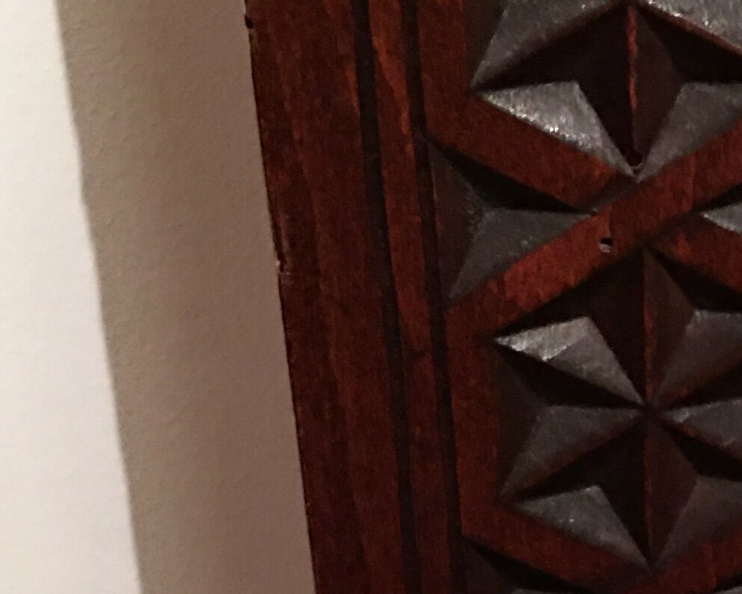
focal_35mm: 115
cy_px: 689
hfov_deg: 16.1
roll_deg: -0.8
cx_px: 874
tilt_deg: -36.7
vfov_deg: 13.1
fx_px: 2526
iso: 100
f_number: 2.2
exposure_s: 1/4
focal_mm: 4.15
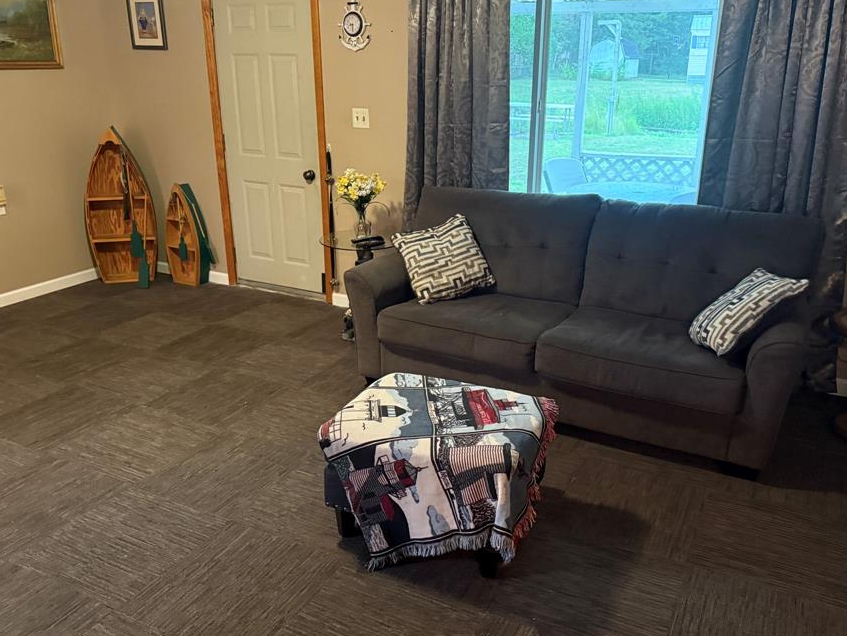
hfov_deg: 61.6
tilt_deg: -17.5
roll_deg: -0.4
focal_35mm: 29
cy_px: 305
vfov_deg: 48.2
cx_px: 442
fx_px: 710
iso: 1000
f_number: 1.78
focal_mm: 6.76
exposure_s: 1/40
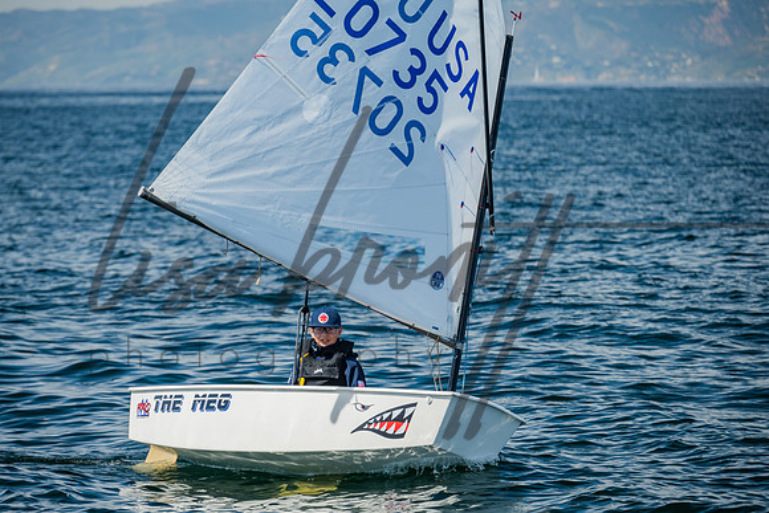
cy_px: 294
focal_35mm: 230
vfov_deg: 6.0
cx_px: 348
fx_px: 4908
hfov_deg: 9.0
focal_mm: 200
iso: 100
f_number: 6.3
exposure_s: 1/160
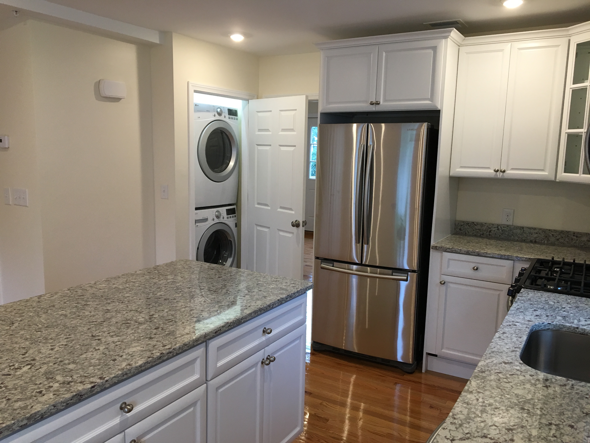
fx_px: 494
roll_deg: -0.4
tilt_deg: -6.2
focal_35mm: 29
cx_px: 295
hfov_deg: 61.7
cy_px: 222
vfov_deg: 48.2
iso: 40
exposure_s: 1/30
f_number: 2.2
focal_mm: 4.15
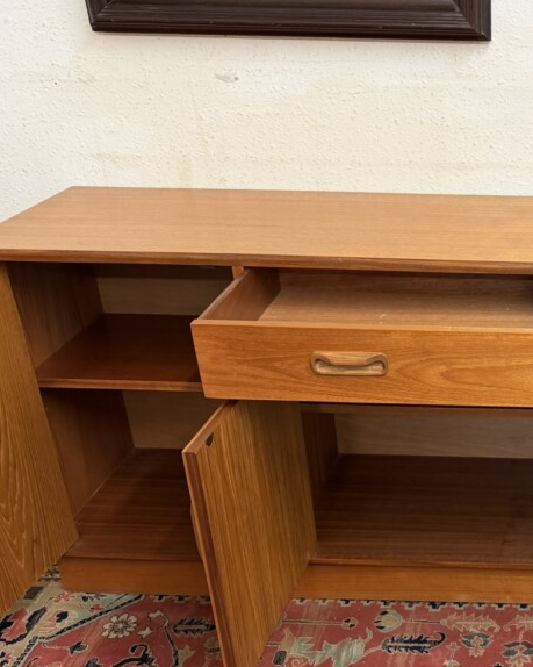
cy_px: 489
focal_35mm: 49
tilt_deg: -31.4
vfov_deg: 37.2
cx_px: 541
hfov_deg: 28.8
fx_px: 966
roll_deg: -0.2
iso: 250
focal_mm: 6.76
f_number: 1.78
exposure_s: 1/50
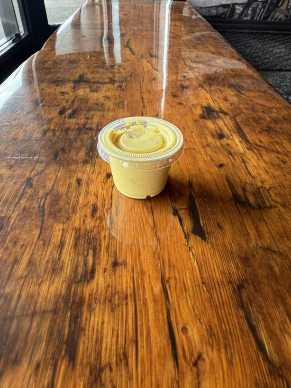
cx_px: 146
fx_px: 269
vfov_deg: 71.6
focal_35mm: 24
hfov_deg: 56.8
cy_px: 194
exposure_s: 1/99
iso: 80
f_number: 2.2
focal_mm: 2.22
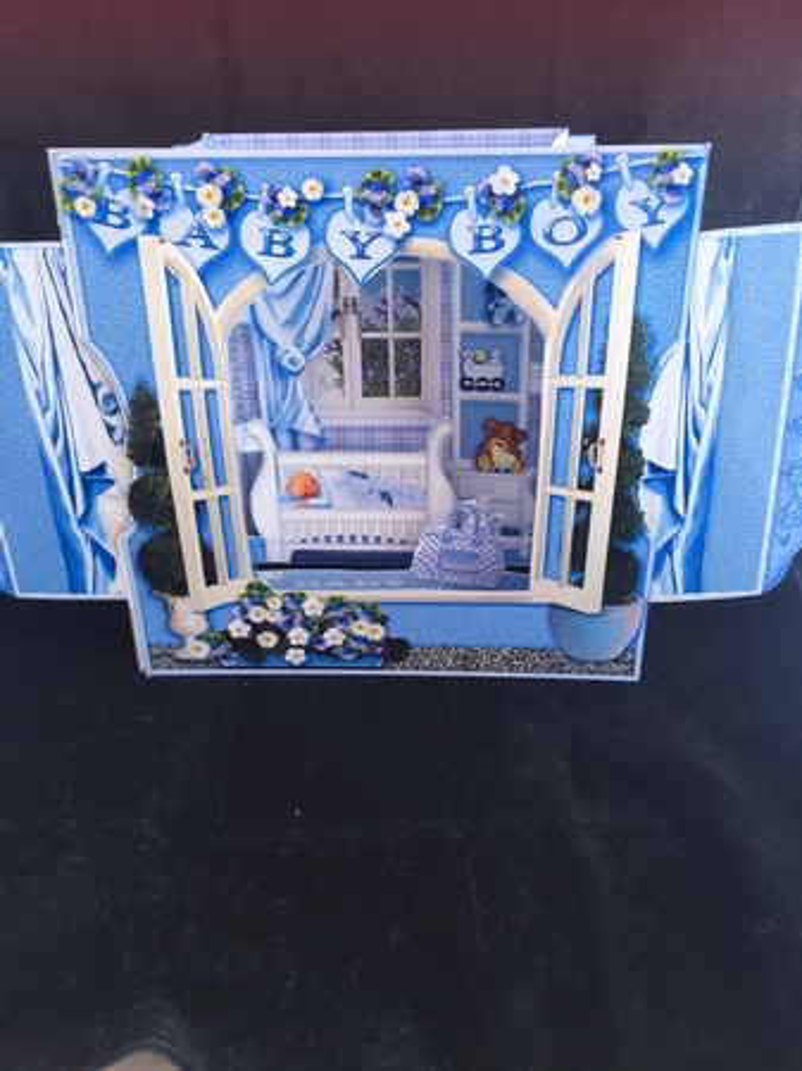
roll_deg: +0.7
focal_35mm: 29
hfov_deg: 48.2
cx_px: 401
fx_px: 897
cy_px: 536
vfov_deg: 61.7
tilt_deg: -39.9
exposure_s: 1/50
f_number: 2.2
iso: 40
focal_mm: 4.15
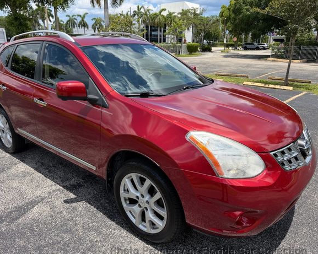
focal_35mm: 26
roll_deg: +0.0
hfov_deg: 66.0
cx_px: 149
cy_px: 131
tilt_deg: -20.2
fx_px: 245
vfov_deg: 54.9
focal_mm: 6.76
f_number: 1.78
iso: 80
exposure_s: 1/3279
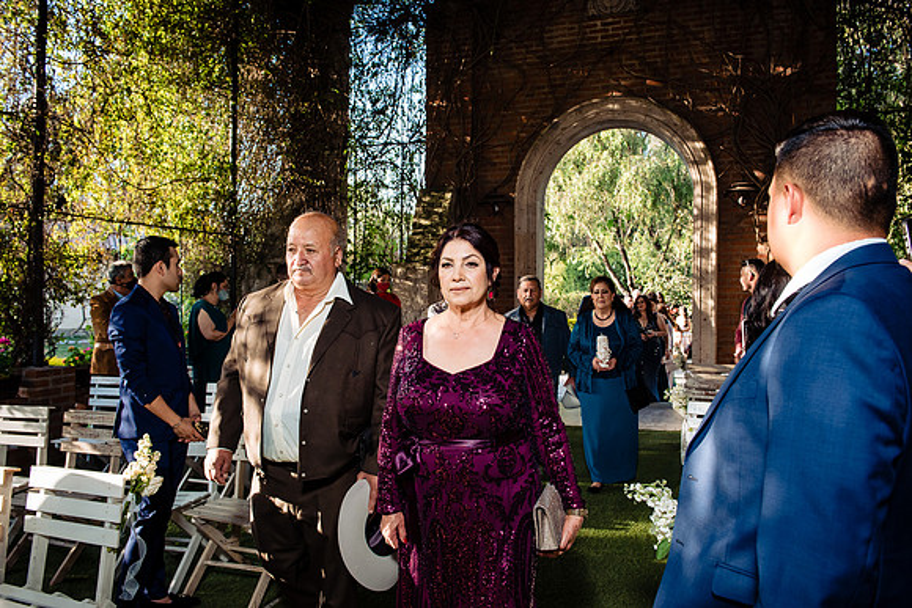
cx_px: 456
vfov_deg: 46.4
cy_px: 304
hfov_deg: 65.5
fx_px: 709
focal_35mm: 28
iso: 1000
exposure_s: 1/200
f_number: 6.3
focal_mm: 28
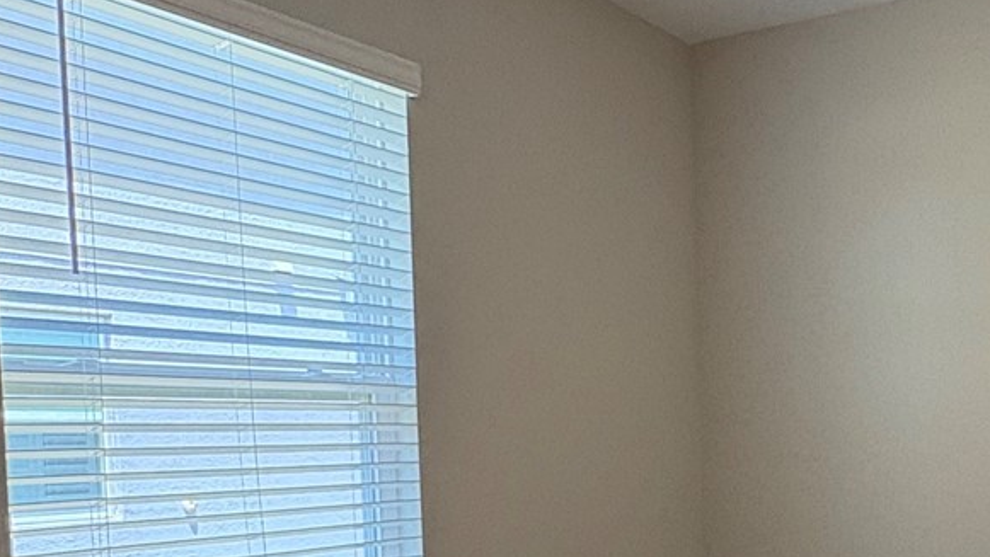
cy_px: 484
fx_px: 1103
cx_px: 854
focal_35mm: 42
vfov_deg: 27.5
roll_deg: +1.1
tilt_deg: -0.8
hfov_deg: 44.8
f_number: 2.2
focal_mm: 2.22
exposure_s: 1/120
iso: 160
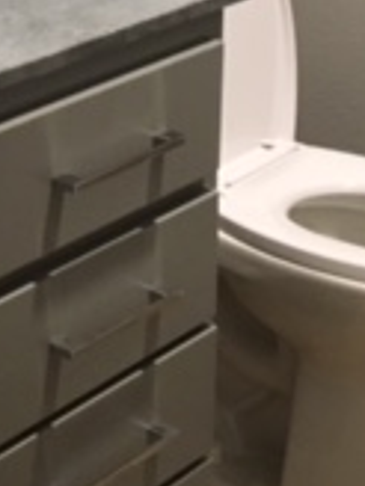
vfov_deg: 16.4
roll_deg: -0.5
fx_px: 1589
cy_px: -169
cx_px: -95
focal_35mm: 113
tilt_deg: -10.9
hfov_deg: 12.7
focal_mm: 4.15
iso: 160
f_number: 2.2
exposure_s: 1/30
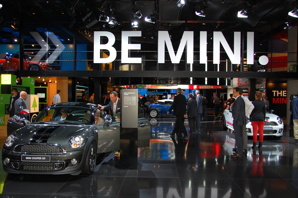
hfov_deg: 59.5
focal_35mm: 32
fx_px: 261
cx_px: 149
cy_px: 99
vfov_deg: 41.6
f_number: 4
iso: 280
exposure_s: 1/60
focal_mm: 21
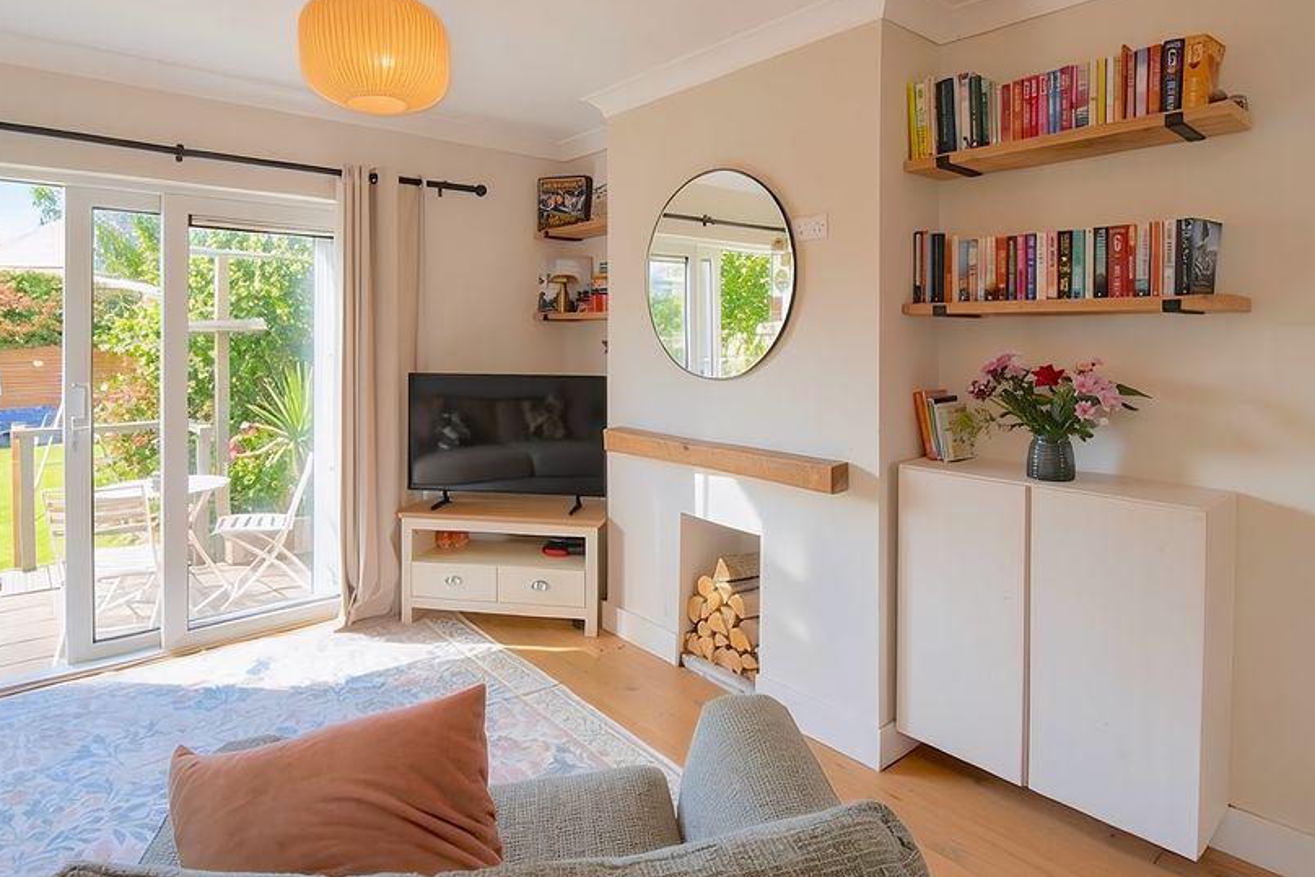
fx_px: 694
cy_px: 339
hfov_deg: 86.9
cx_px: 666
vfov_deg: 63.8
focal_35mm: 19
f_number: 4.5
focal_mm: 10
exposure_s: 1/160
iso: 800
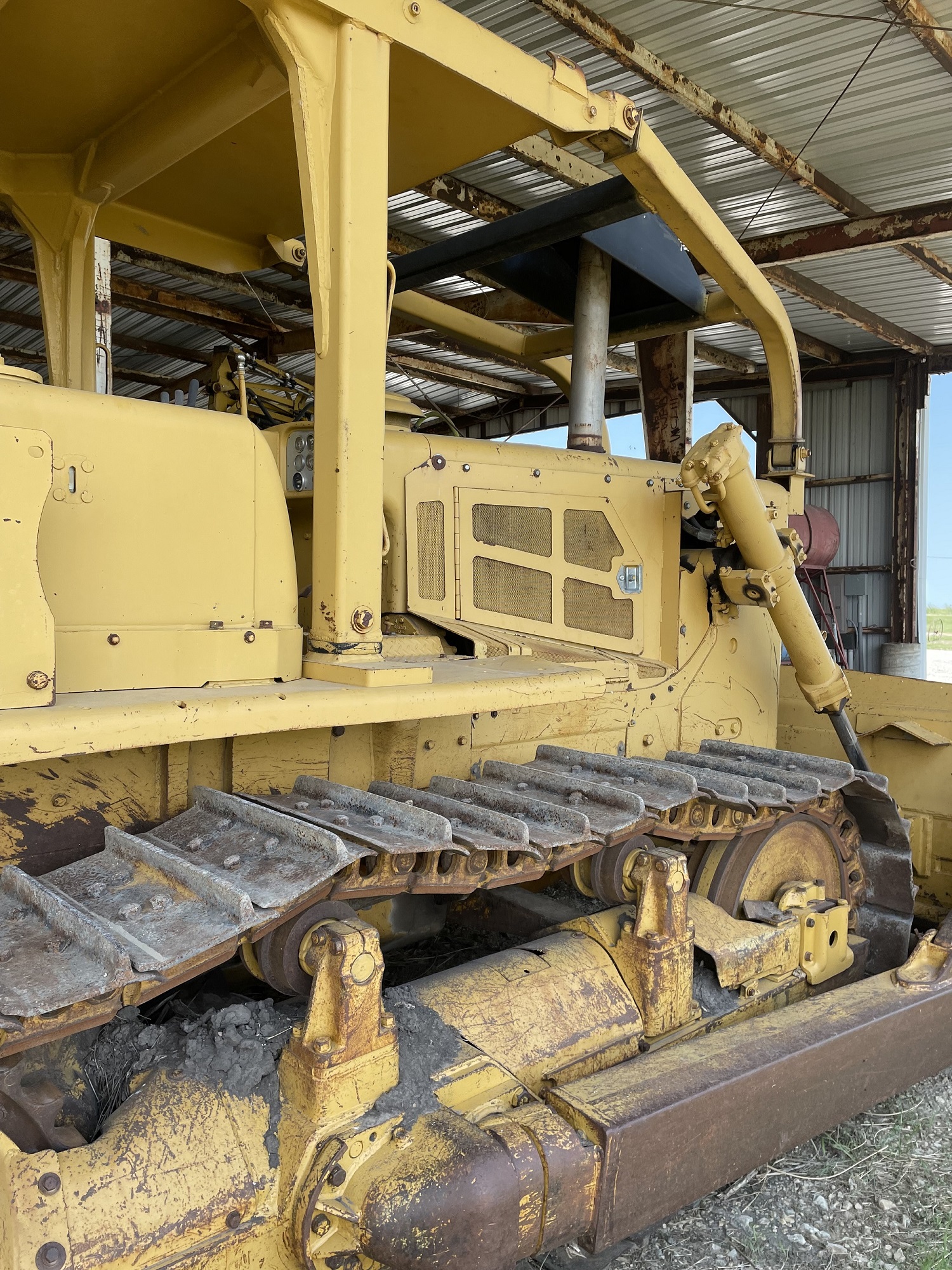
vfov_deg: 67.3
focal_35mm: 26
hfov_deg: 53.1
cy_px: 635
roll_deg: +0.2
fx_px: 953
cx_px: 476
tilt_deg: -0.2
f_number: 1.6
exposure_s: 1/636
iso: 32
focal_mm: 4.2
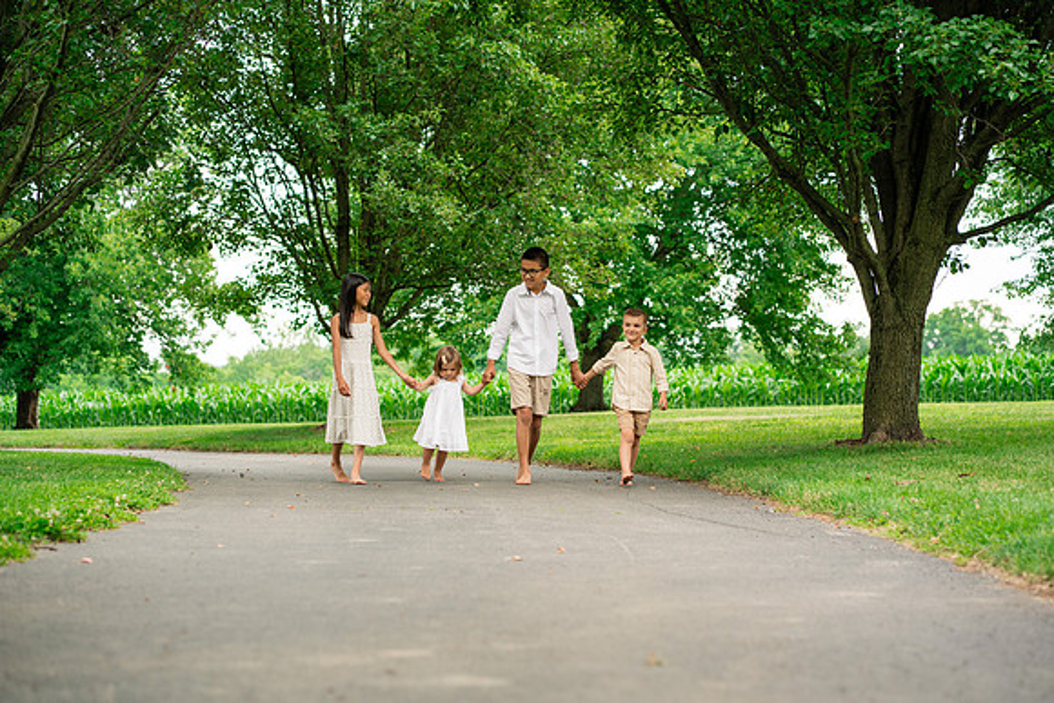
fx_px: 2489
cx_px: 527
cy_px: 352
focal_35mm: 85
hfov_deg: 23.9
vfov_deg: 16.1
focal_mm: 85
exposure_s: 1/500
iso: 500
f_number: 3.5
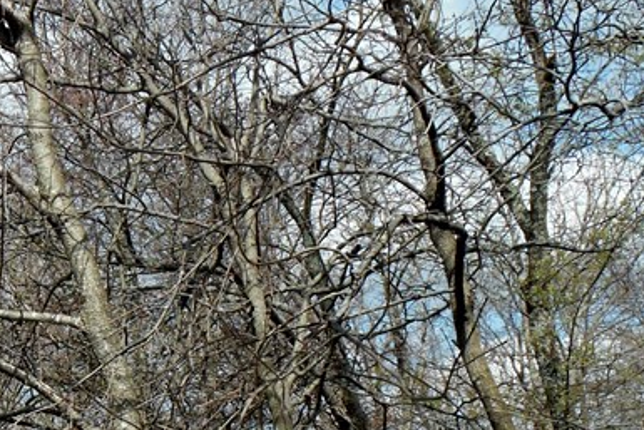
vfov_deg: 11.3
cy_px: 545
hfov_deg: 16.6
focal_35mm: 119
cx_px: -82
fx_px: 2129
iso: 125
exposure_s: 1/1000
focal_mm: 7.7
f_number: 3.8
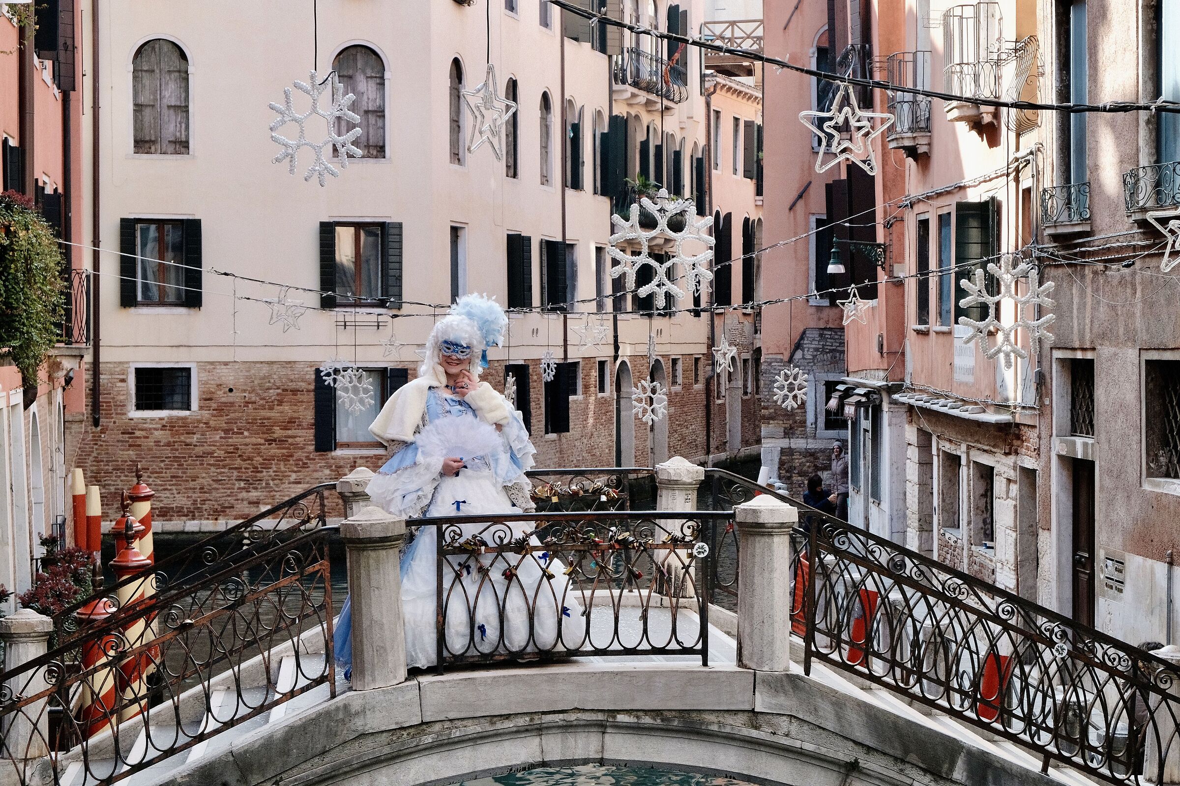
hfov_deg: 31.4
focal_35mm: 64
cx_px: 590
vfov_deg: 21.2
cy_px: 393
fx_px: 2098
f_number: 8
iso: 800
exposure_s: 1/280
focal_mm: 42.5
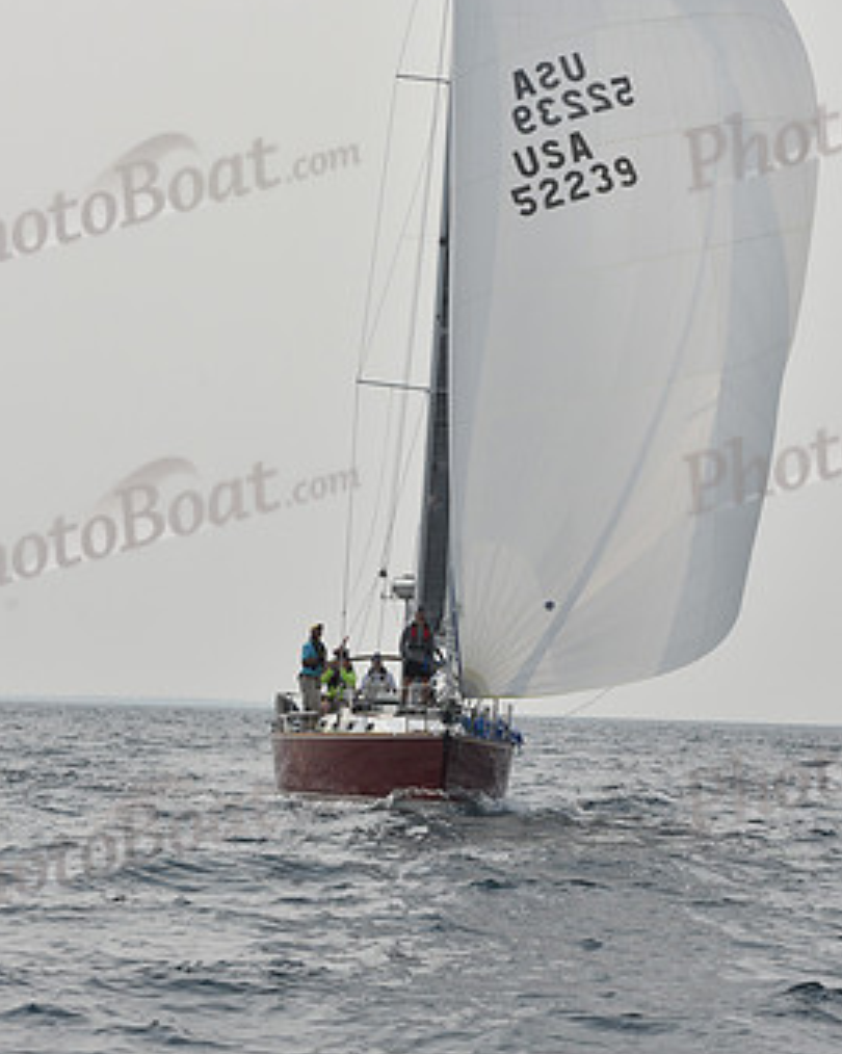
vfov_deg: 12.6
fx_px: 4770
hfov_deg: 10.1
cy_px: 318
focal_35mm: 153
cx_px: 522
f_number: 9
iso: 250
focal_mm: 95
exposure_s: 1/1250
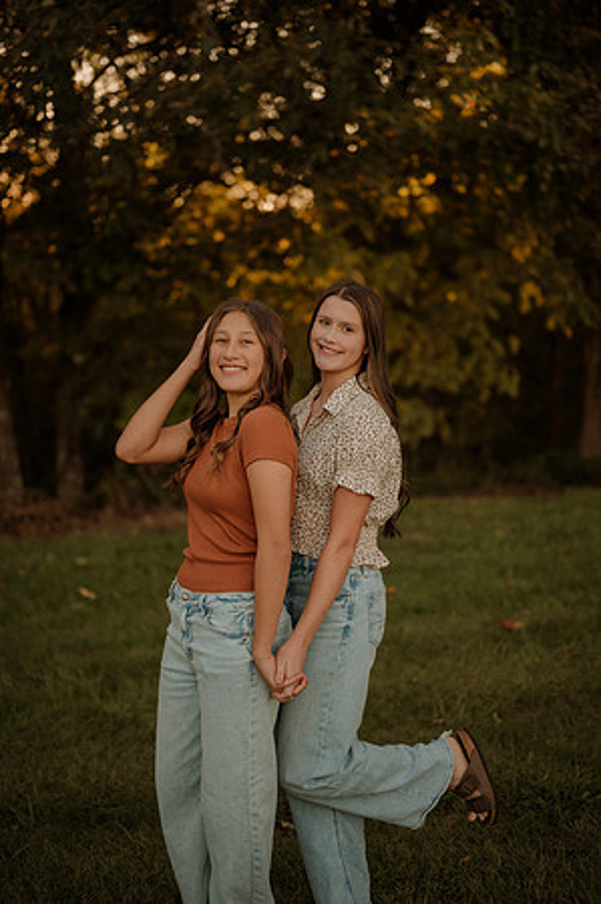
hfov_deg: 26.9
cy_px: 452
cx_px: 300
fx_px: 1255
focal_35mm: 50
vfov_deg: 39.6
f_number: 2
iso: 250
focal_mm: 50
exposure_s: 1/640
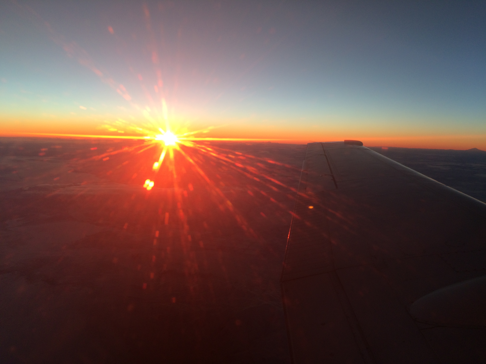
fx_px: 407
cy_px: 182
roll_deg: -2.4
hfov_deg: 61.7
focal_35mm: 29
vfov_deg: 48.2
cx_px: 243
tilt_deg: -7.1
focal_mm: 4.15
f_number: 2.2
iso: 32
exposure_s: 1/60
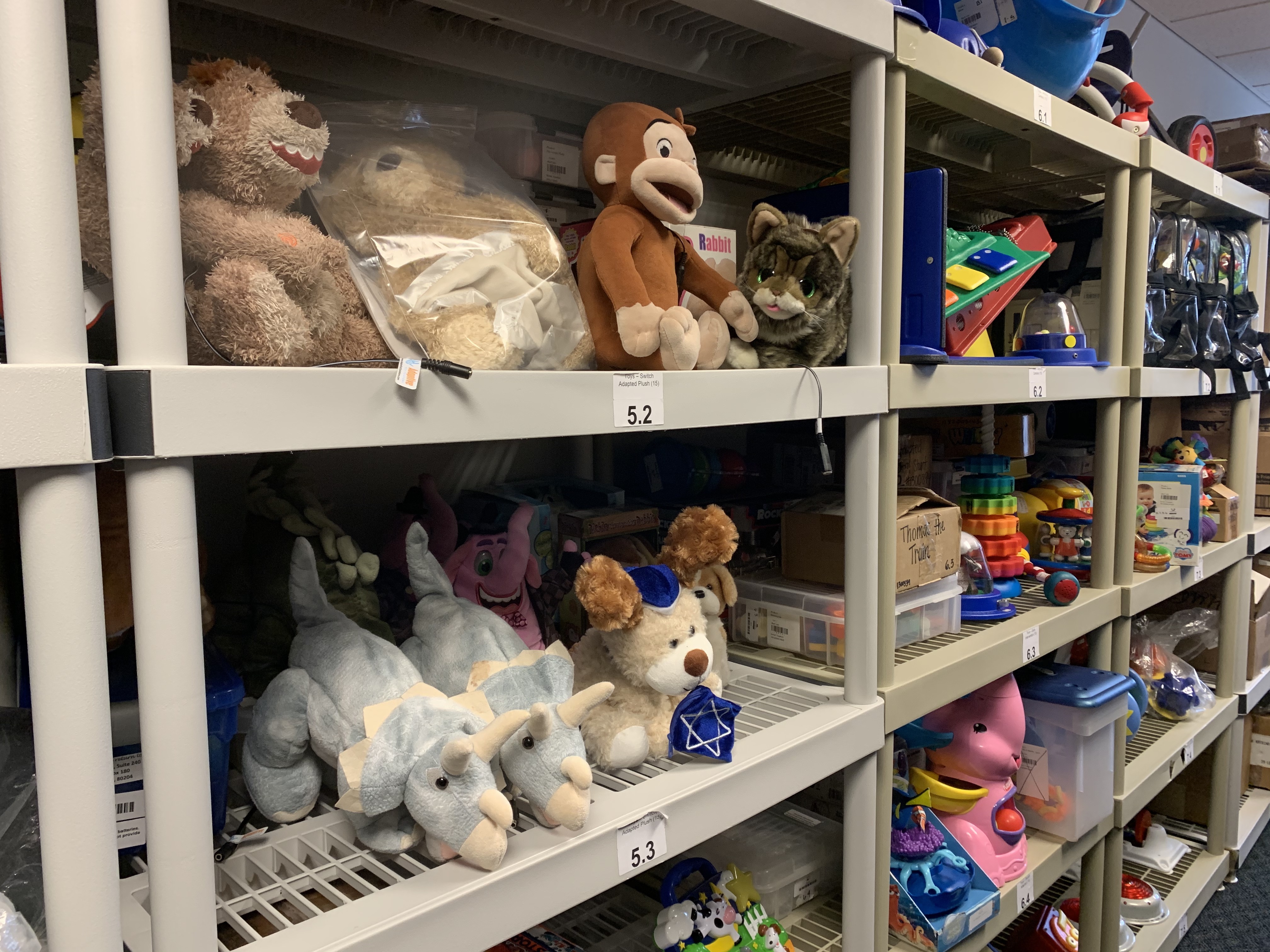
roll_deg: +0.0
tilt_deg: -5.6
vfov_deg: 53.1
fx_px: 954
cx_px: 635
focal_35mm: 26
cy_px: 476
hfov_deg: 67.3
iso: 160
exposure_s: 1/60
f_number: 1.8
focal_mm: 4.25
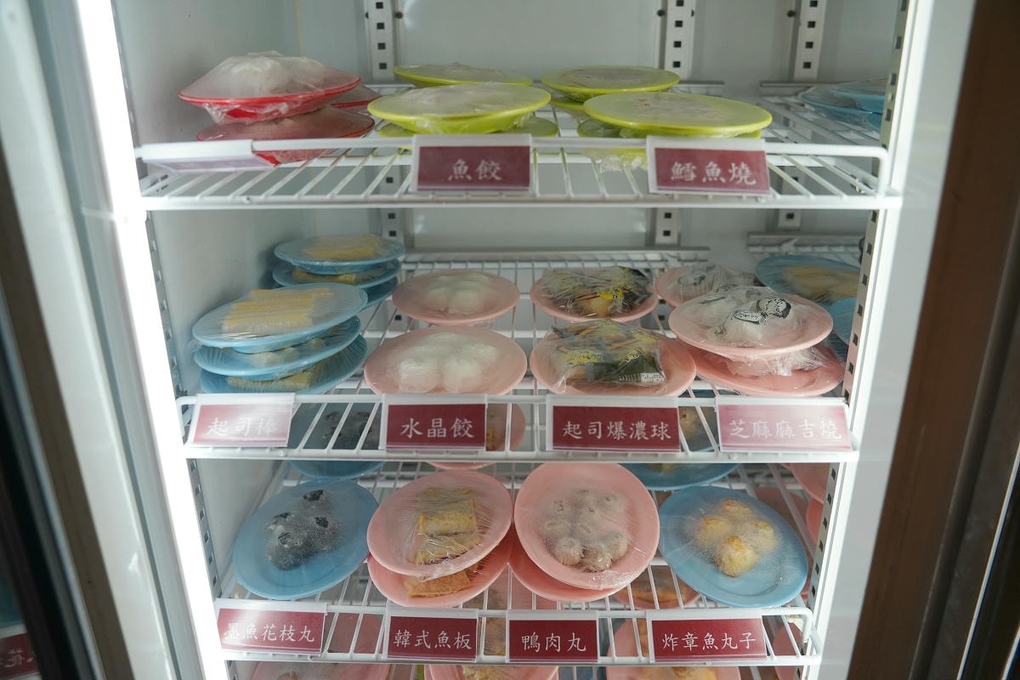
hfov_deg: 65.5
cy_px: 340
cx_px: 510
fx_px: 793
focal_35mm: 28
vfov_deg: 46.4
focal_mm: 28
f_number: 4
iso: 320
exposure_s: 1/160
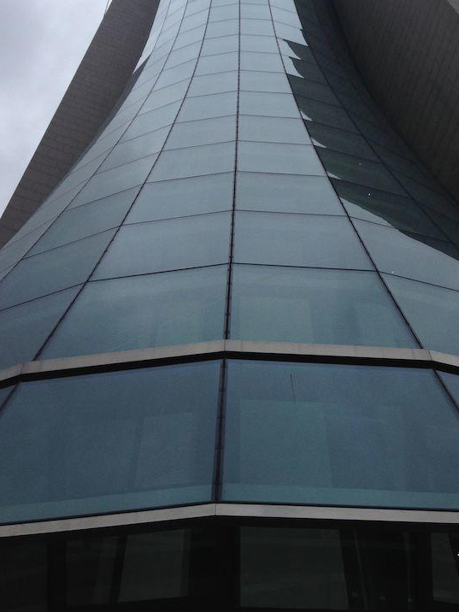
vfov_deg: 43.4
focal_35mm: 43
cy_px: 215
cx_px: 247
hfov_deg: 33.6
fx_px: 760
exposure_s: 1/786
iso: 50
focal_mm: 4.12
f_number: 2.4
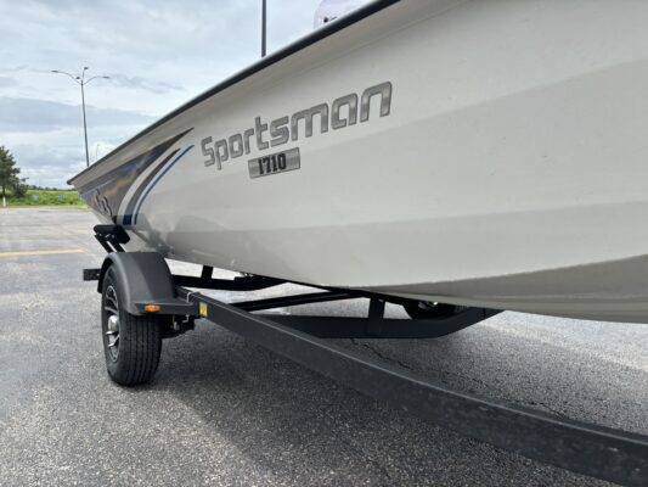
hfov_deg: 67.3
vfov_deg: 53.1
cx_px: 324
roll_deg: +2.3
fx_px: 487
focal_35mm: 26
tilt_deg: -2.7
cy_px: 244
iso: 50
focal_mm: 5.96
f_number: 1.6
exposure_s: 1/1845
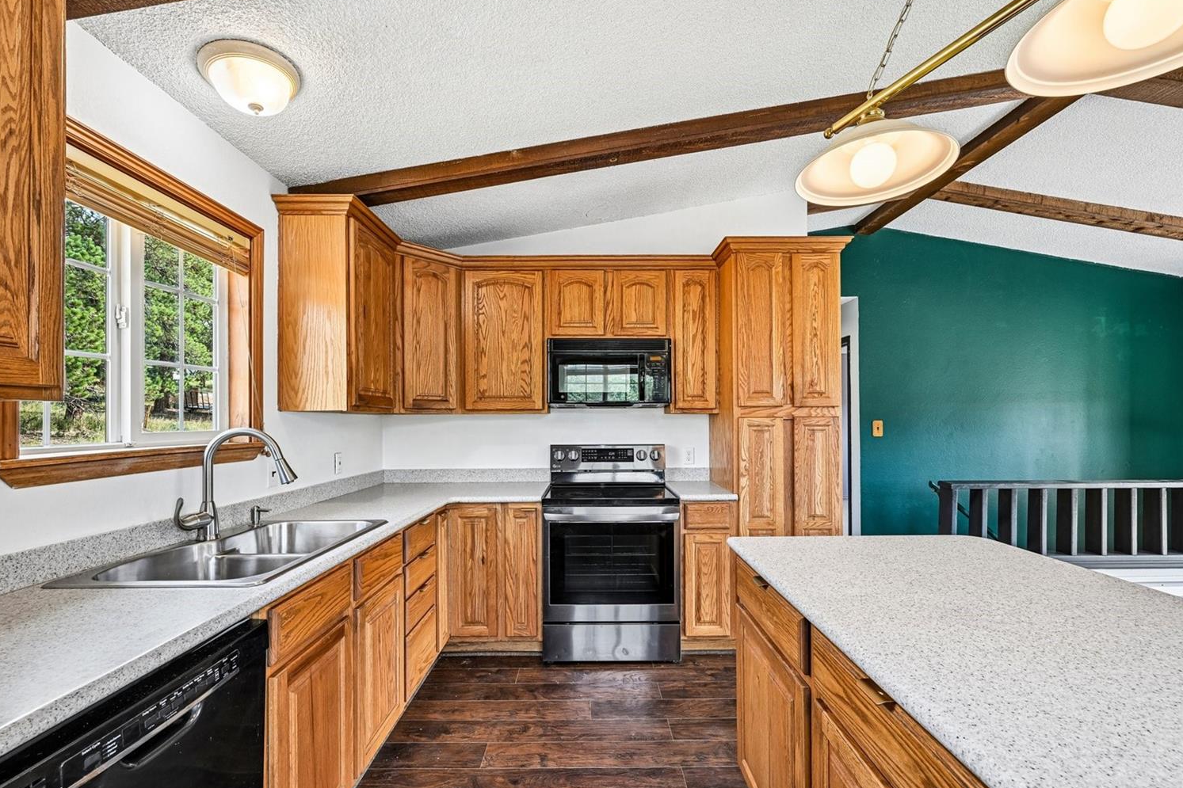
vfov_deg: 77.3
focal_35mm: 15
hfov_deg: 100.4
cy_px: 410
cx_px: 589
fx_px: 493
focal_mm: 14
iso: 400
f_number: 10
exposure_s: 1/10
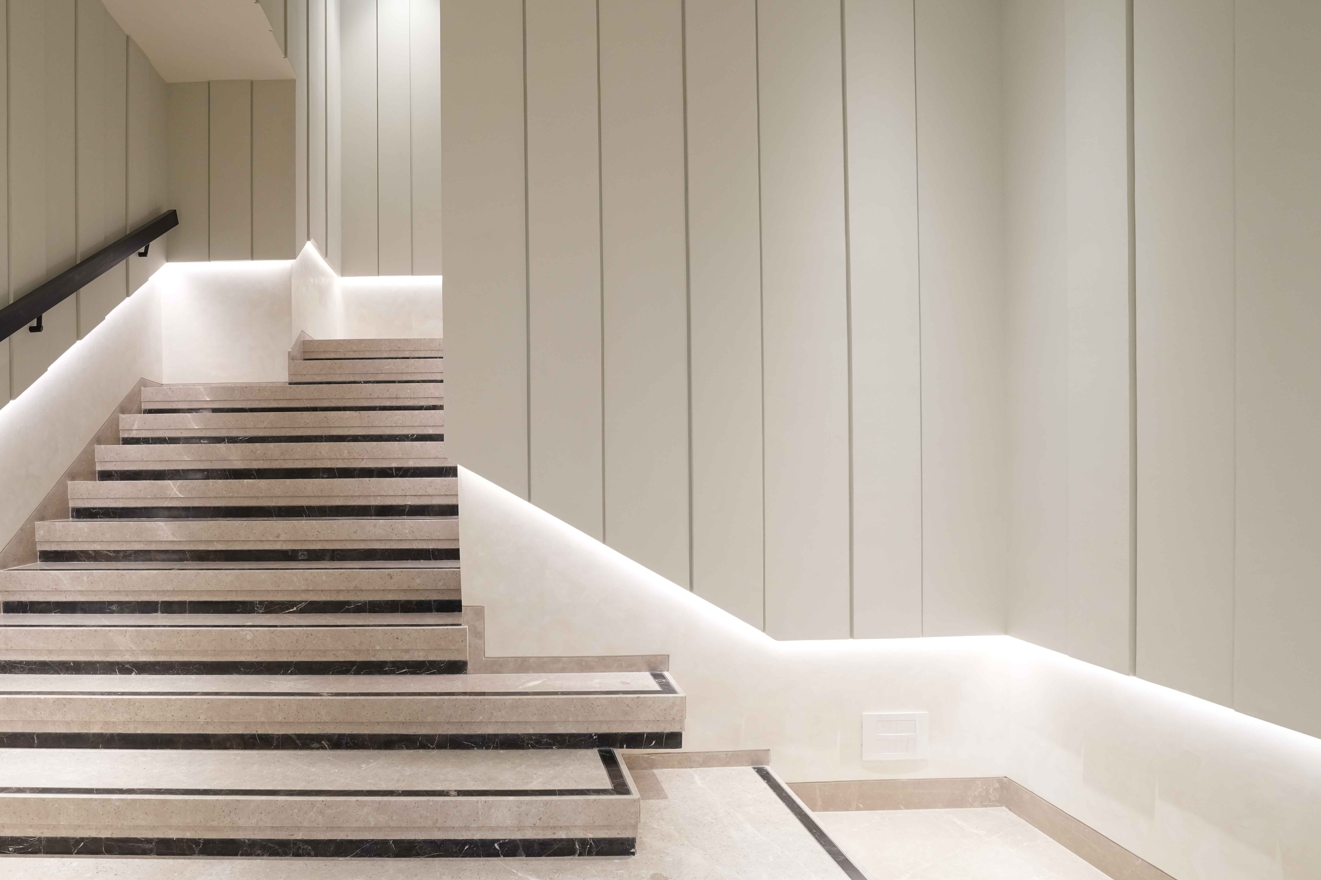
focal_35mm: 21
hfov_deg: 79.6
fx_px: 771
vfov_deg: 59.4
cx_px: 491
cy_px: 485
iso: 800
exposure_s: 1/13
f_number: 9
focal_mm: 16
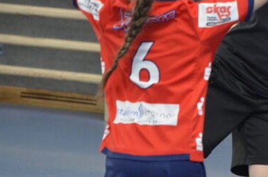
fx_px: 3371
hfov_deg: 4.5
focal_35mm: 454
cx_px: 251
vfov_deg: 3.0
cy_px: 38
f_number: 4.5
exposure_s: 1/250
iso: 1600
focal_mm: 110
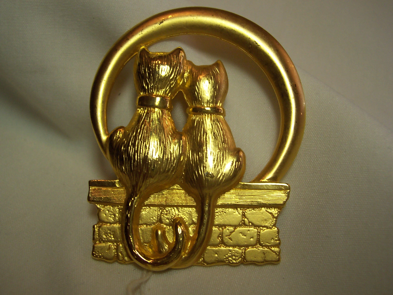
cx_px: 196
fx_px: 420
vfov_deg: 38.7
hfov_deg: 50.1
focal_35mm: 37
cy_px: 148
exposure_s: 1/90
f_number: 2.8
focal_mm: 5.6
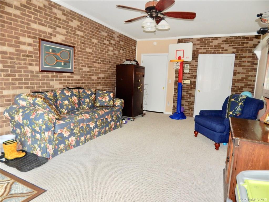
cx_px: 134
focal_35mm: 22
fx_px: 171
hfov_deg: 76.4
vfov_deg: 61.1
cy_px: 101
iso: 200
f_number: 3
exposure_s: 1/30
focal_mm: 4
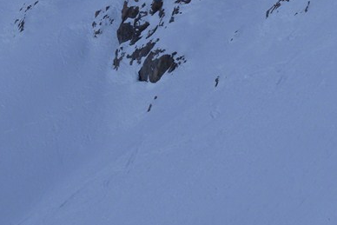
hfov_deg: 27.0
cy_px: -23
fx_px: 702
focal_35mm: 75
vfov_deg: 17.6
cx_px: 192
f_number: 5.6
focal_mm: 6.3
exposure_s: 1/400
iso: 80
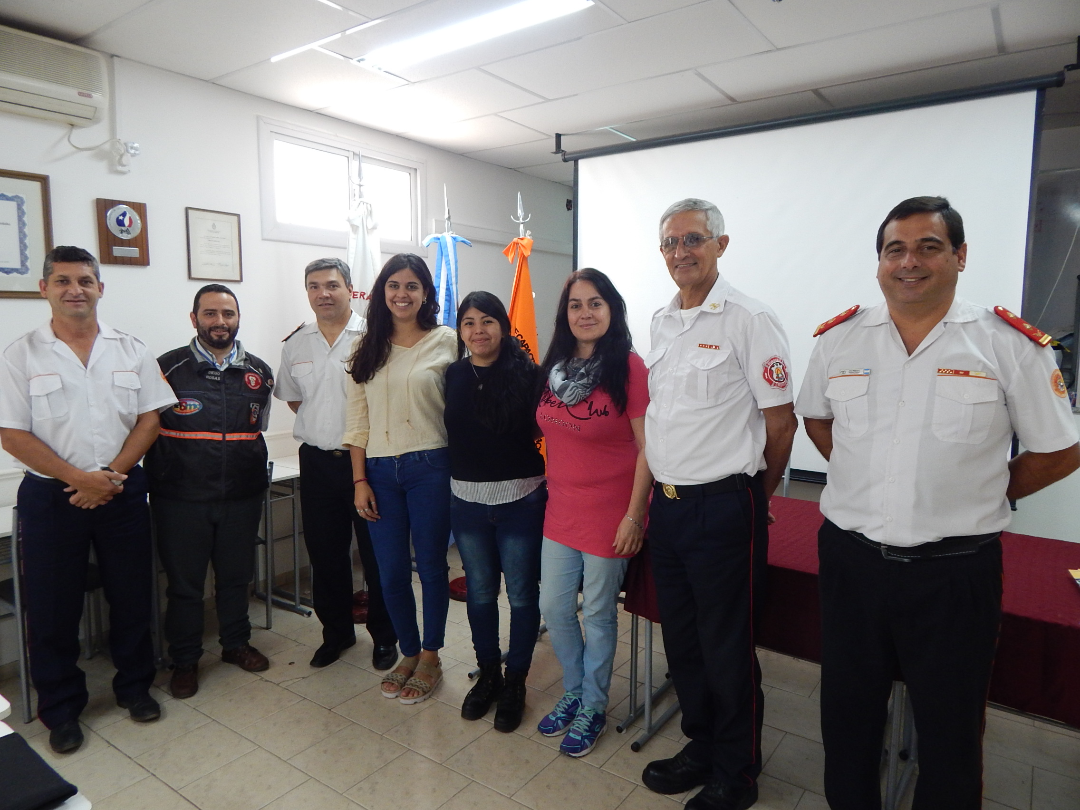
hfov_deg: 76.4
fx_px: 686
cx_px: 540
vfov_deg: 61.1
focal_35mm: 22
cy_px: 405
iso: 220
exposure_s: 1/30
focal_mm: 4
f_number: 3
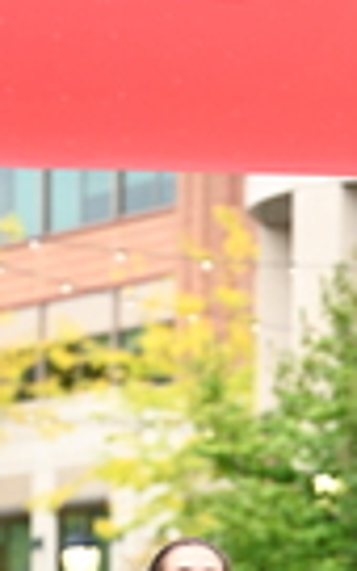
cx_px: 284
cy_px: 928
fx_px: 4499
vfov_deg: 7.1
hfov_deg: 4.5
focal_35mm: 289
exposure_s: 1/1600
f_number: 2.8
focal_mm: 70
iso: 1250
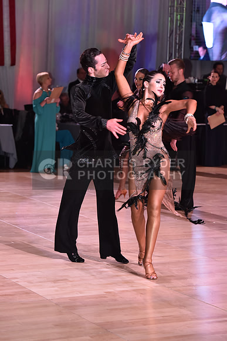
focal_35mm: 112
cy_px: 170
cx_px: 114
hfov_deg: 12.2
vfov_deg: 18.3
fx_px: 1059
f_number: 5
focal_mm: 112
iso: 1600
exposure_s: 1/250
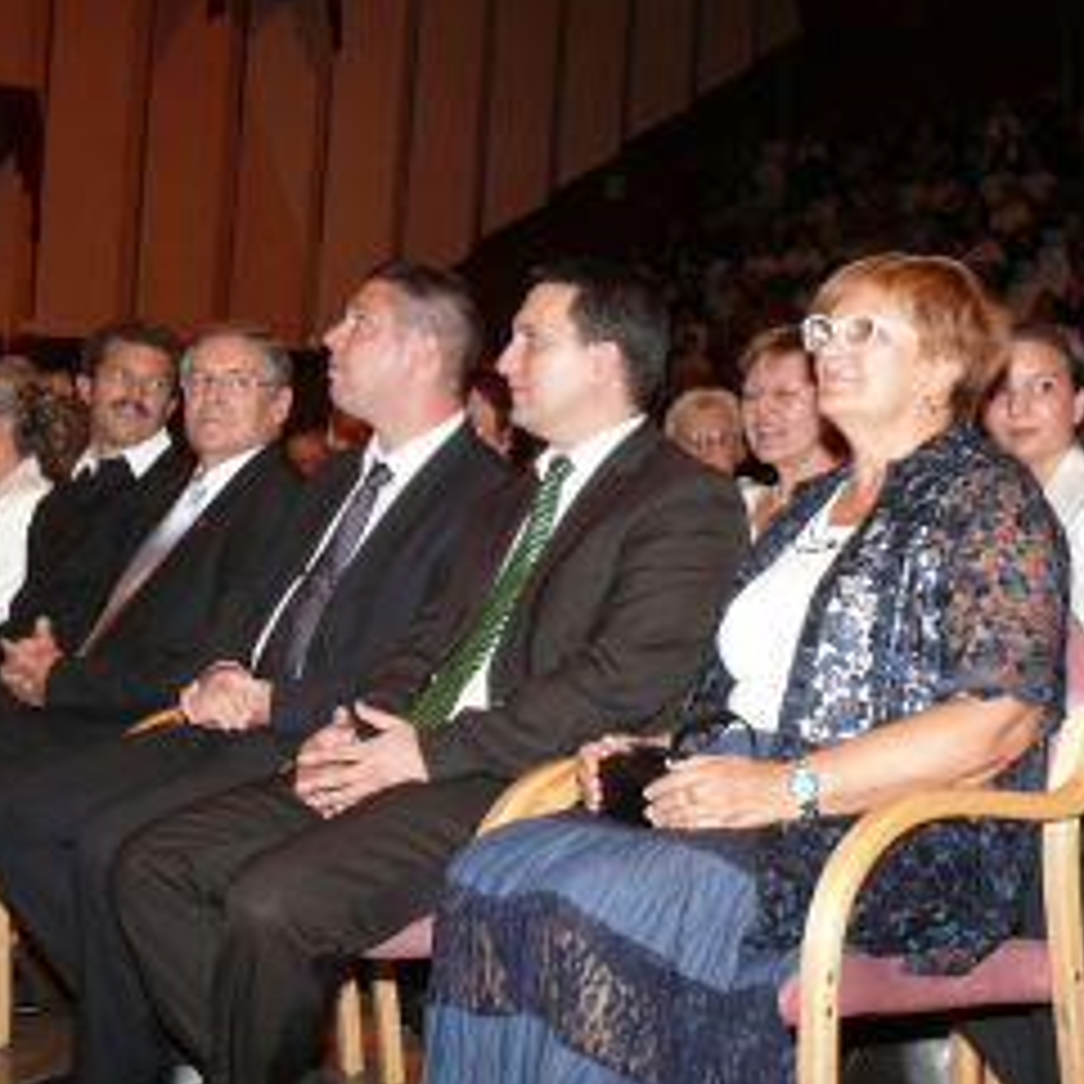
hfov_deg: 22.8
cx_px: 486
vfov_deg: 22.7
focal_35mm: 76
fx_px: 2693
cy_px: 427
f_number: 2.8
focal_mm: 8.6
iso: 100
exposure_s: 1/30
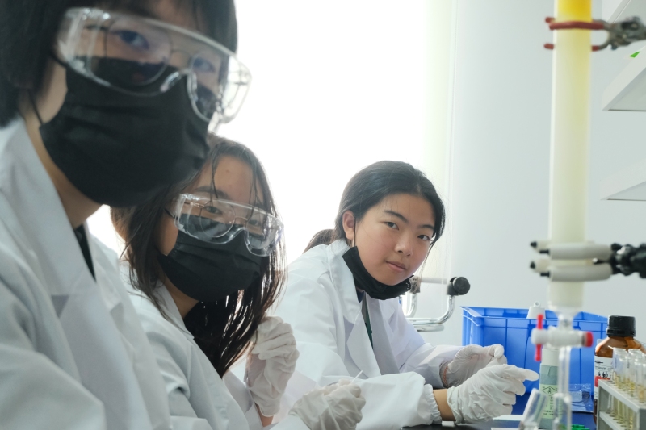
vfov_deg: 26.5
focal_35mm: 51
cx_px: 323
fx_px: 915
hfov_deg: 38.9
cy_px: 215
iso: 2000
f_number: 5
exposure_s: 1/105
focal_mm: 34.3
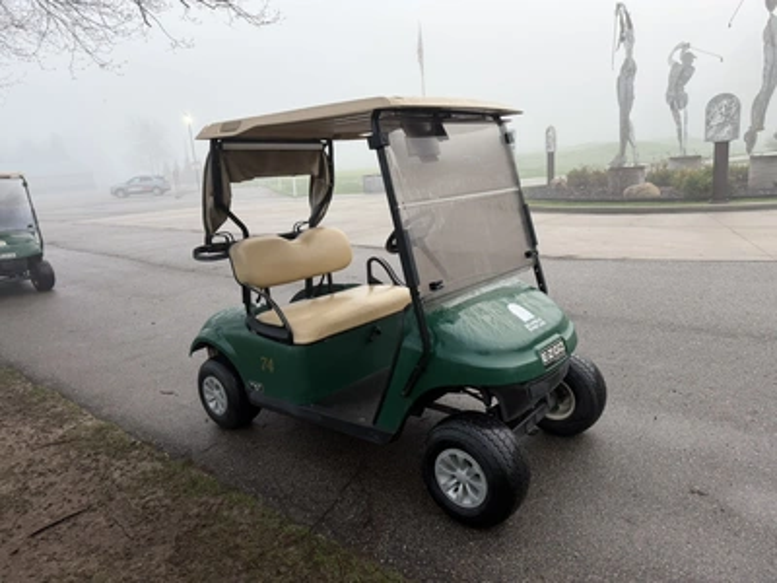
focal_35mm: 24
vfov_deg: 56.8
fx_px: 539
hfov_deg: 71.6
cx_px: 388
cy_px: 292
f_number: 1.78
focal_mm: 6.76
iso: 64
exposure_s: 1/196
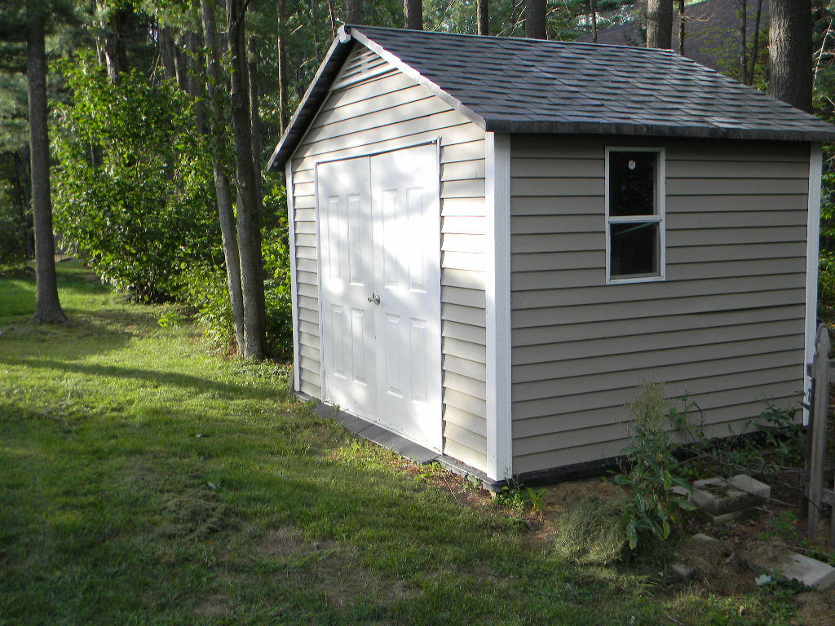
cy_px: 313
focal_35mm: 36
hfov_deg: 51.4
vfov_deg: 39.7
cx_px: 418
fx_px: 868
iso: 80
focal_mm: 6.4
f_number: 3.7
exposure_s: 1/78.4
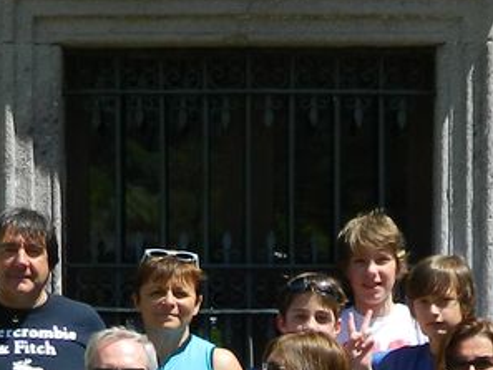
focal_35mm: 167
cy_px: 574
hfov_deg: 11.8
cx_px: 178
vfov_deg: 8.7
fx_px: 2379
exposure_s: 1/800
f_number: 3.2
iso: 80
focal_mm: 5.6
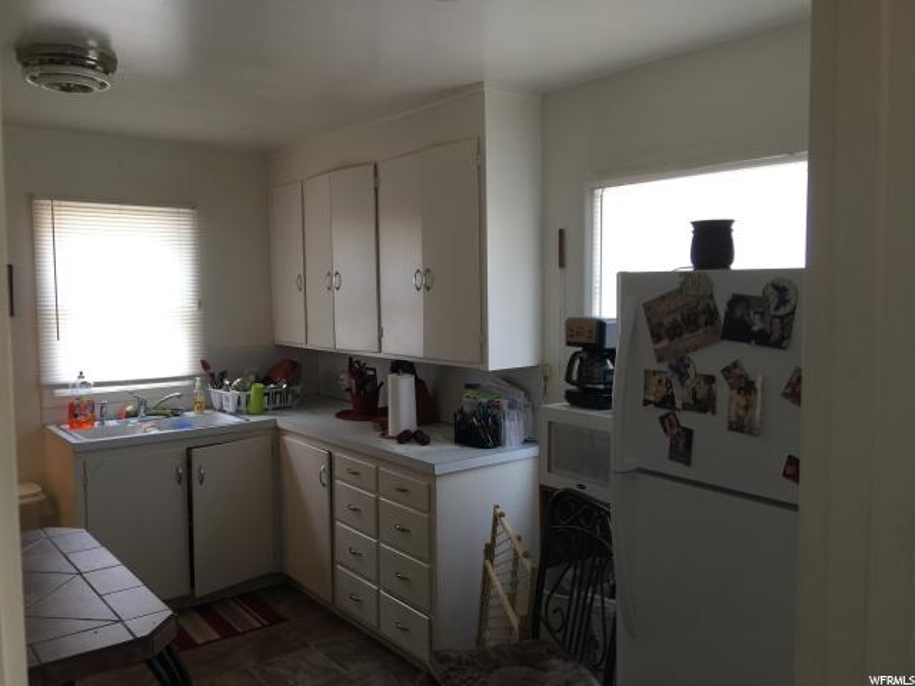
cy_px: 343
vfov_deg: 48.2
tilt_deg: -2.1
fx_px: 767
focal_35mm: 29
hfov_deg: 61.7
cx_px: 458
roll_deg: -0.7
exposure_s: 1/40
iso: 32
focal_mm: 4.15
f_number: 2.2
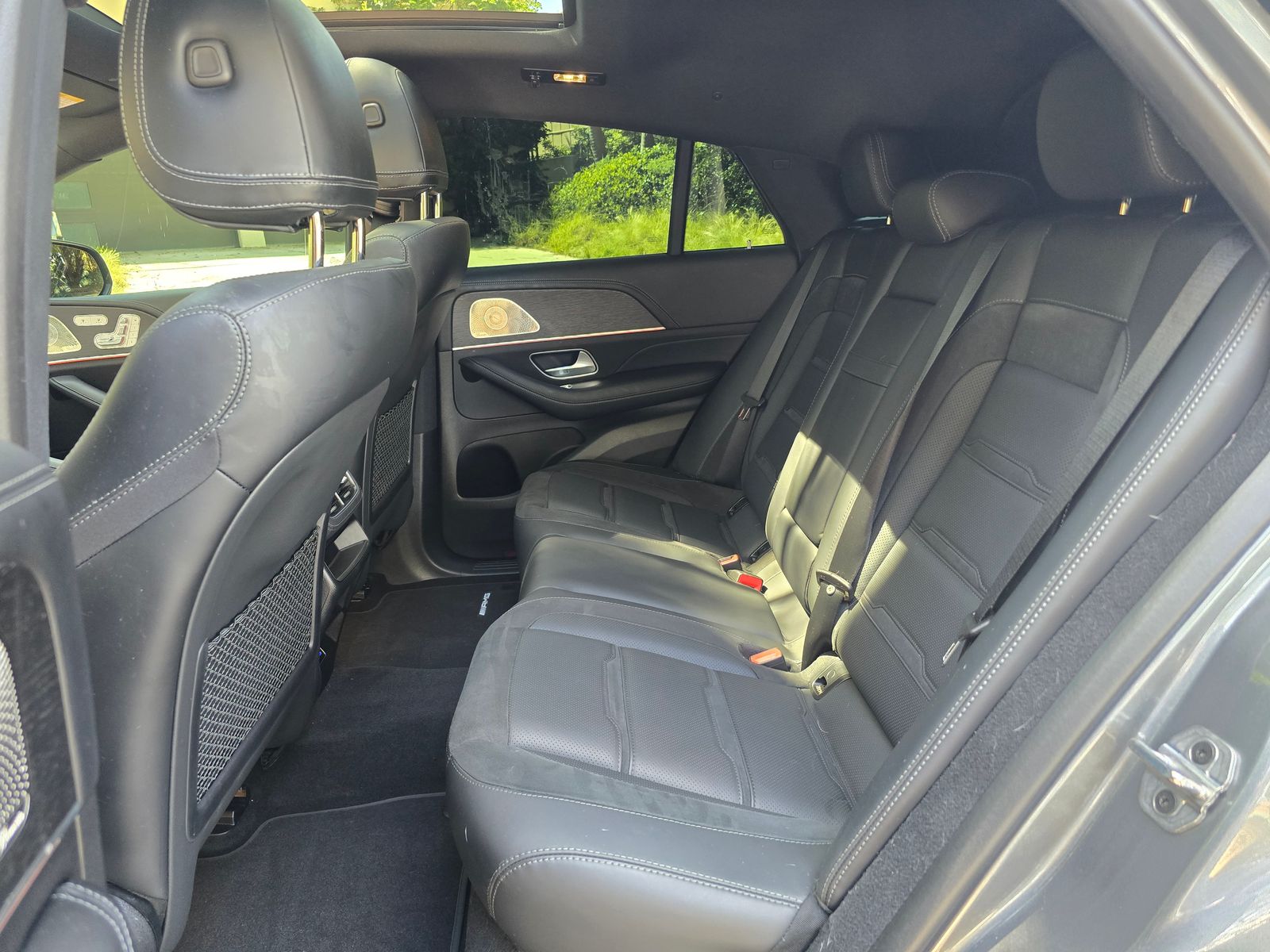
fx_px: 844
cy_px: 476
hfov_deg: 73.9
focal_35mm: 23
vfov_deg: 58.9
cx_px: 635
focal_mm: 6.3
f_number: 1.7
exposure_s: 1/120
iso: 640
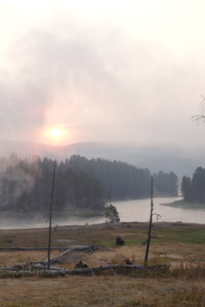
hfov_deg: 20.7
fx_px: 556
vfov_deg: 30.9
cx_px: 44
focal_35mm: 65
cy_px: 177
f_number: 4
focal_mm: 6.08
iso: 80
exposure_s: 1/100
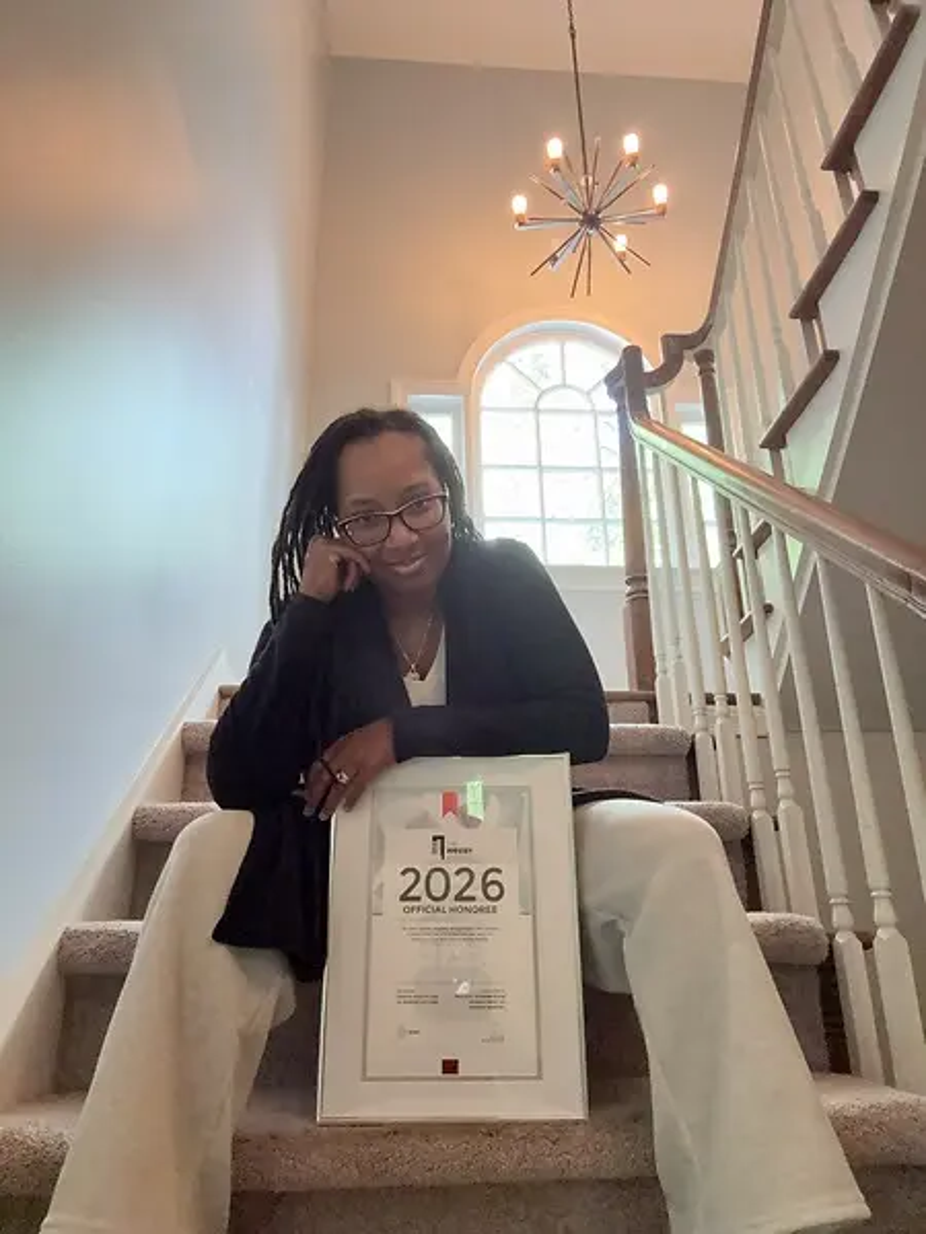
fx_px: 820
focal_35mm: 23
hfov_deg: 58.9
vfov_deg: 73.9
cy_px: 617
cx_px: 463
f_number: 1.9
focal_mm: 2.69
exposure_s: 1/30
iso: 320
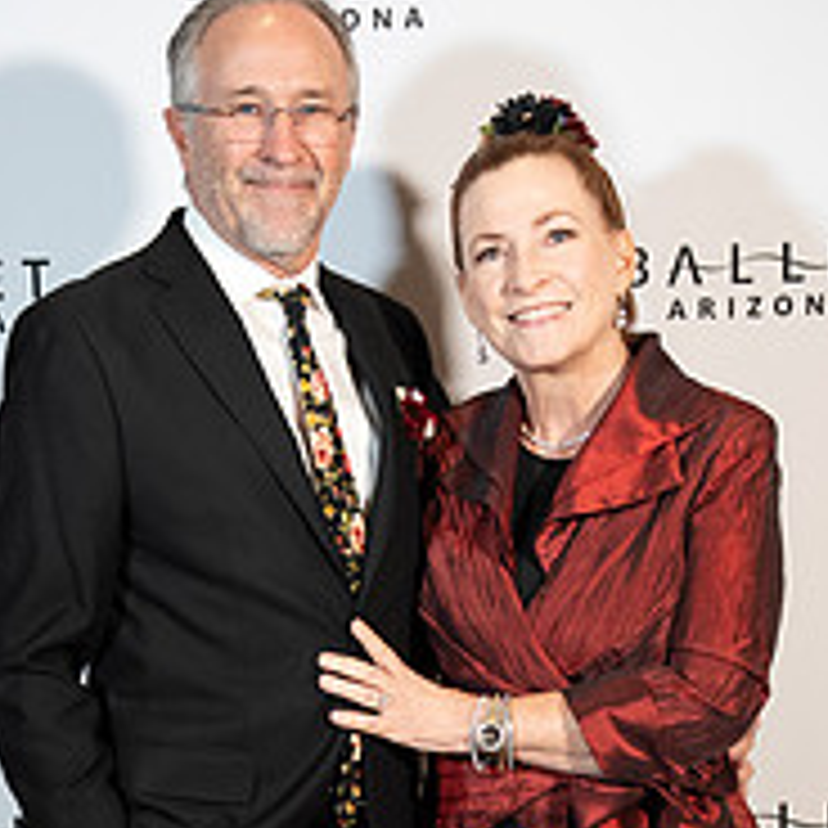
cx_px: 378
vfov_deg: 16.8
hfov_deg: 17.2
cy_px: 860
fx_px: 2733
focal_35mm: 101
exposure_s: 1/200
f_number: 2.8
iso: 1600
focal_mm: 48.7
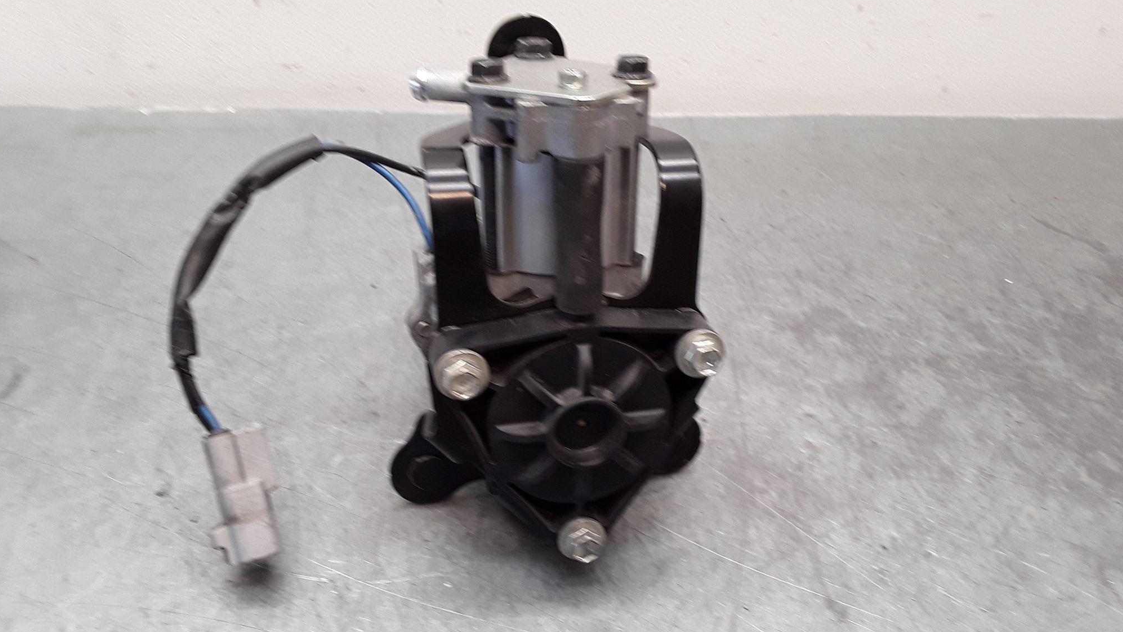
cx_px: 565
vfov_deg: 37.7
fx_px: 923
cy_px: 357
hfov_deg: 62.6
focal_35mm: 31
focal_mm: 2.91
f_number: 1.9
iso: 40
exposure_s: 1/50
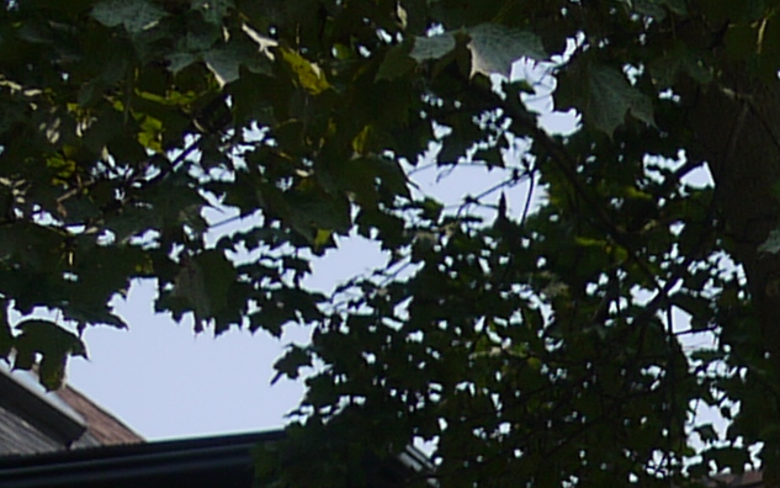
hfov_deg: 7.2
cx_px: 2045
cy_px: 1490
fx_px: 5699
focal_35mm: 268
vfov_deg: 4.7
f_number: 2.8
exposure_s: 1/2500
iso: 100
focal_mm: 20
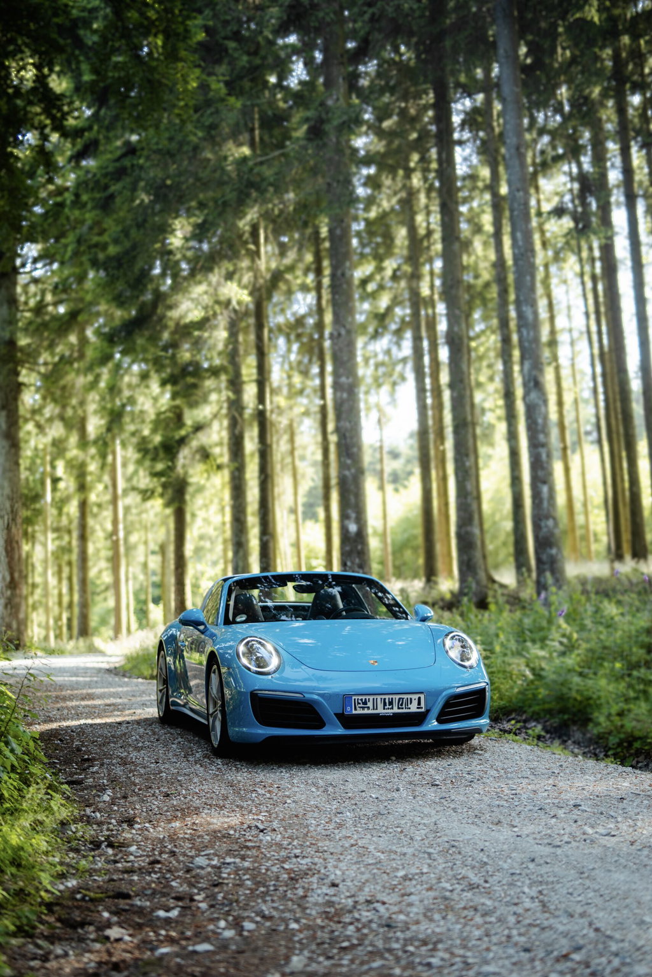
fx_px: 1357
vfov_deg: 39.6
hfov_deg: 27.0
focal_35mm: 50
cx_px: 326
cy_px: 488
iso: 200
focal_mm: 50
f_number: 1.6
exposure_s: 1/160
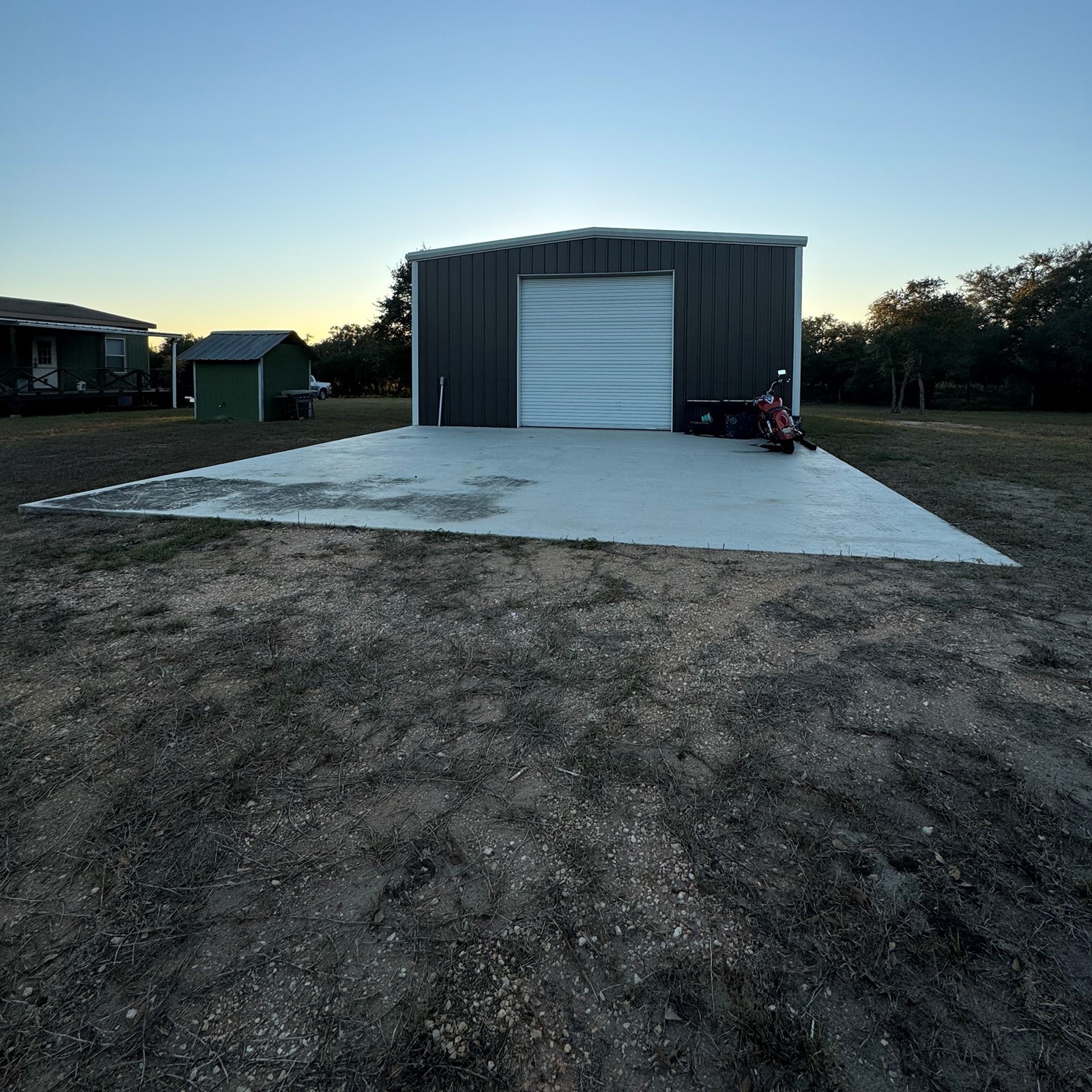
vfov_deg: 82.2
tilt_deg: -2.4
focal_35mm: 17
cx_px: 560
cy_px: 401
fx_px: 607
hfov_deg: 84.0
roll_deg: +0.1
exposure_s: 1/518
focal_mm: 2.22
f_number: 2.2
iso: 40
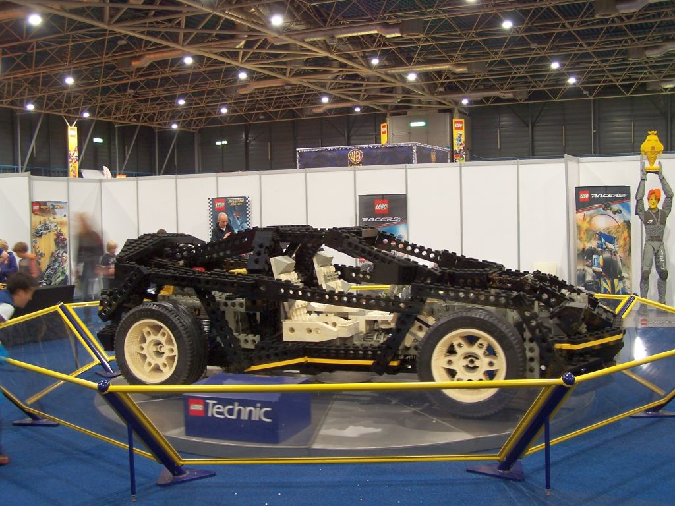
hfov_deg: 46.8
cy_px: 253
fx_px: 780
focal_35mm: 40
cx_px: 338
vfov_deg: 36.0
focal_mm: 6.7
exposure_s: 1/2
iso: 80
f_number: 2.8
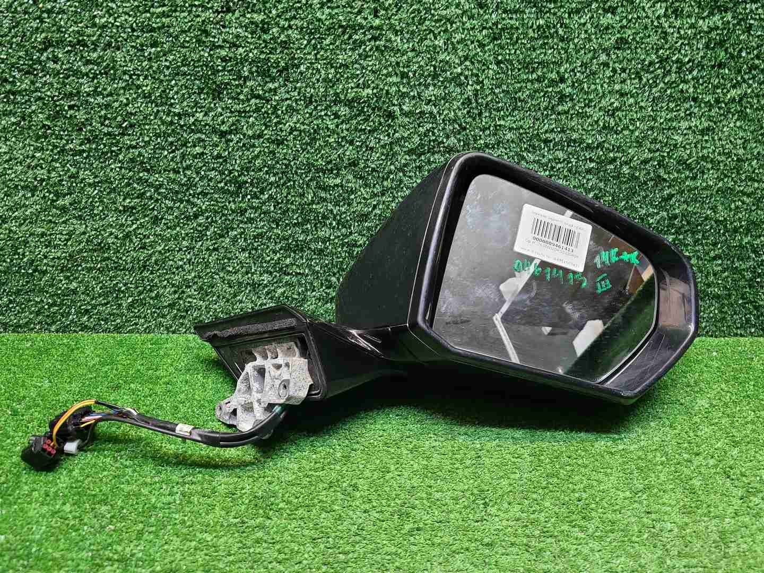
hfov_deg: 67.3
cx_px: 382
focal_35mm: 26
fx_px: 574
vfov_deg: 53.1
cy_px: 286
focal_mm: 5.4
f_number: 1.8
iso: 242
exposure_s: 1/50
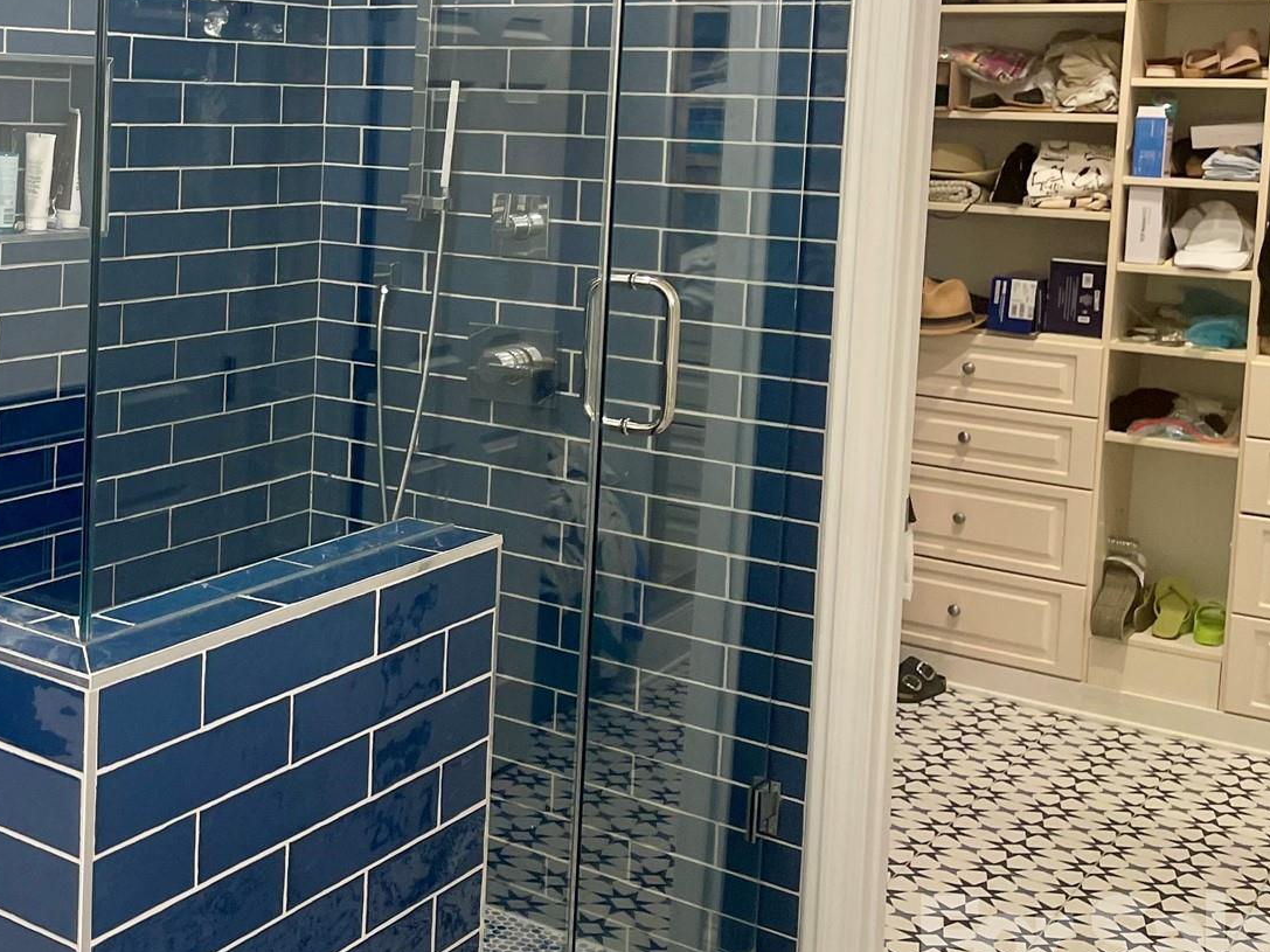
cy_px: 228
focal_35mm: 49
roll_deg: -0.8
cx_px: 97
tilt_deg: -4.1
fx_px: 1798
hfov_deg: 36.2
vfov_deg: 29.2
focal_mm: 5.1
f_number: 1.6
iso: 125
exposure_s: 1/60
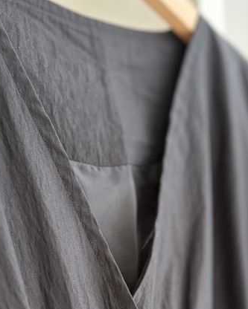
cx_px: 150
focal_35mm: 61
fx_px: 559
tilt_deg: +5.2
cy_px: 240
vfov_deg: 30.3
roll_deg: +2.7
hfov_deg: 24.9
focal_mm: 5.96
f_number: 1.6
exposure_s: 1/60
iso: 320
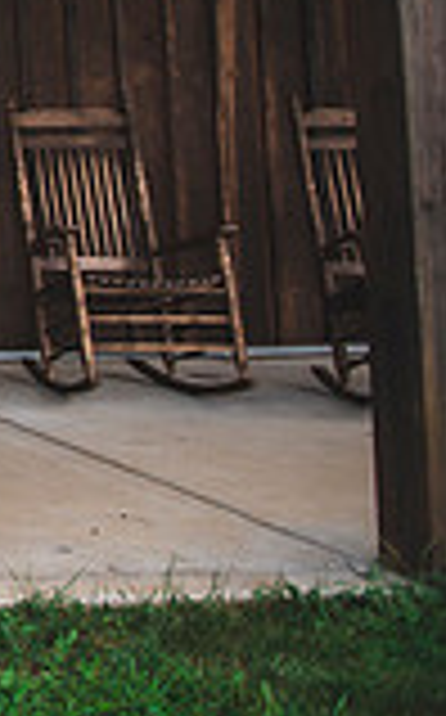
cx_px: -861
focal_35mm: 90
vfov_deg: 21.7
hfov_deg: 10.5
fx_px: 1755
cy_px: -97
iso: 100
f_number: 2.8
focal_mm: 24
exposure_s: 1/320
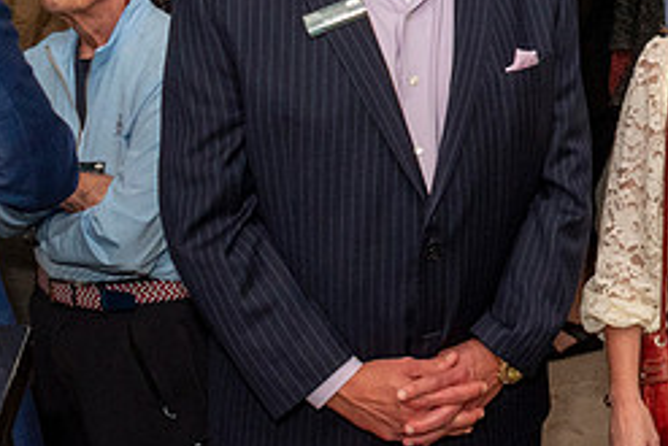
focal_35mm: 68
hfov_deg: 27.0
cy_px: 91
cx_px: 749
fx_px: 1262
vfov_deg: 19.8
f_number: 16
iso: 1600
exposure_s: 1/160
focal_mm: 18
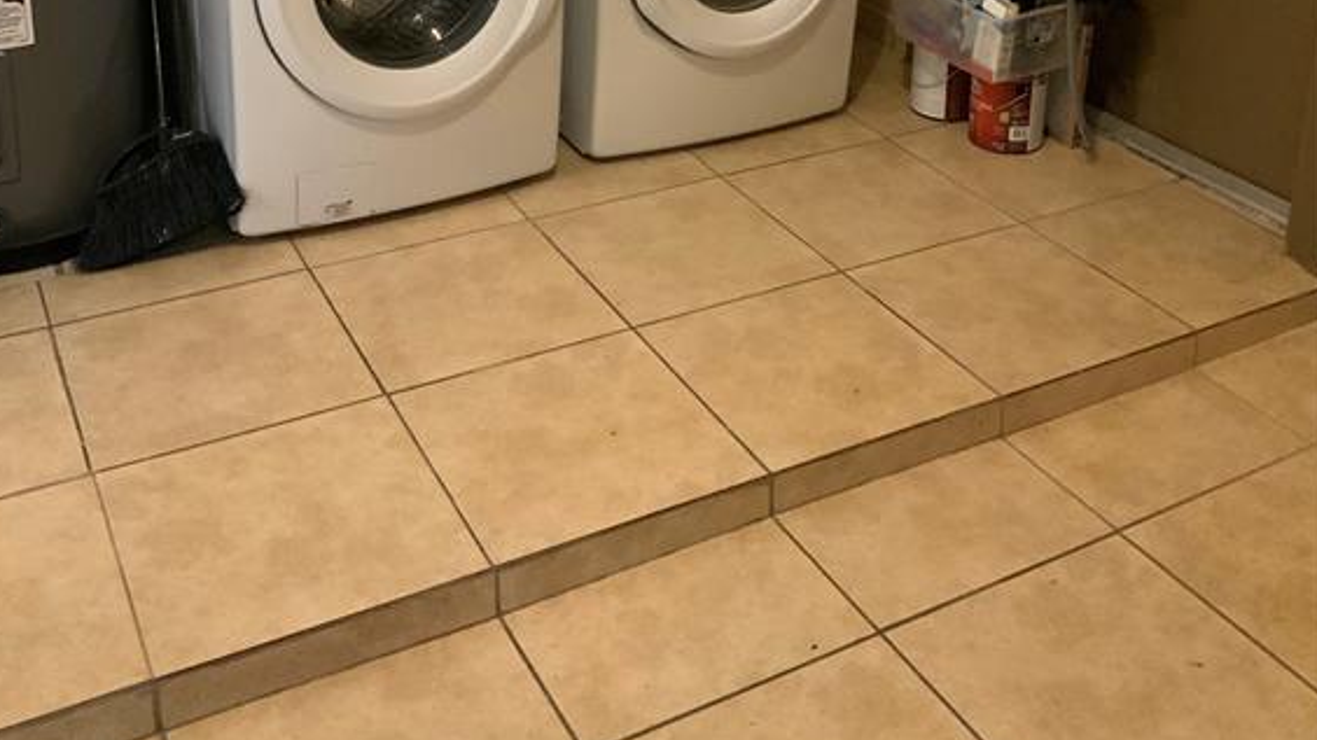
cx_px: 656
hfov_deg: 47.4
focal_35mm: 43
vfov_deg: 25.8
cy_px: -56
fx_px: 1501
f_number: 1.8
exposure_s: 1/30
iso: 320
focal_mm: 3
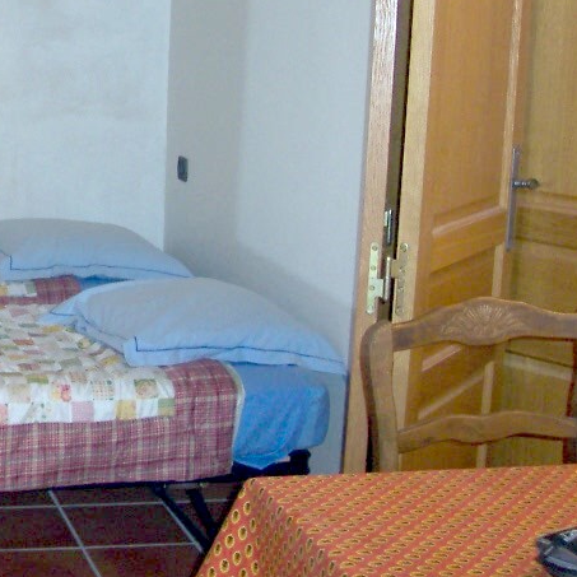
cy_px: 162
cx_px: -43
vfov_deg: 22.3
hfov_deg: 21.4
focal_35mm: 77
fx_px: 1452
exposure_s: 1/30
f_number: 2.8
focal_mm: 8
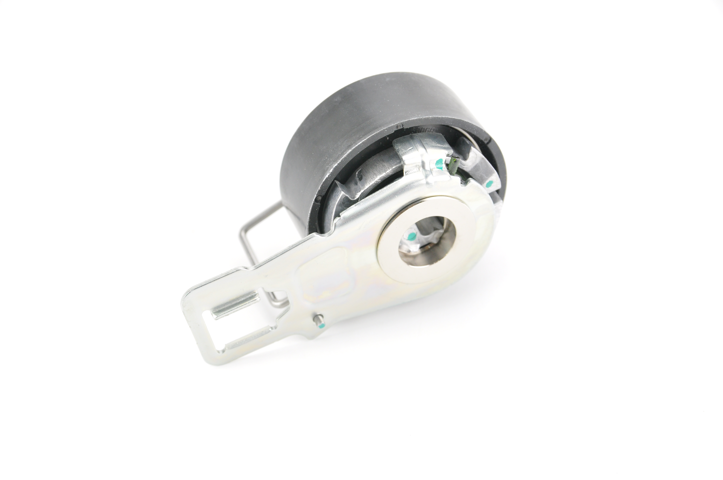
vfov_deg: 18.1
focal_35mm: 75
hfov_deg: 27.0
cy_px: 240
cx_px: 362
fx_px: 1504
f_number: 6.3
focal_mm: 50
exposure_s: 1/50
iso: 640
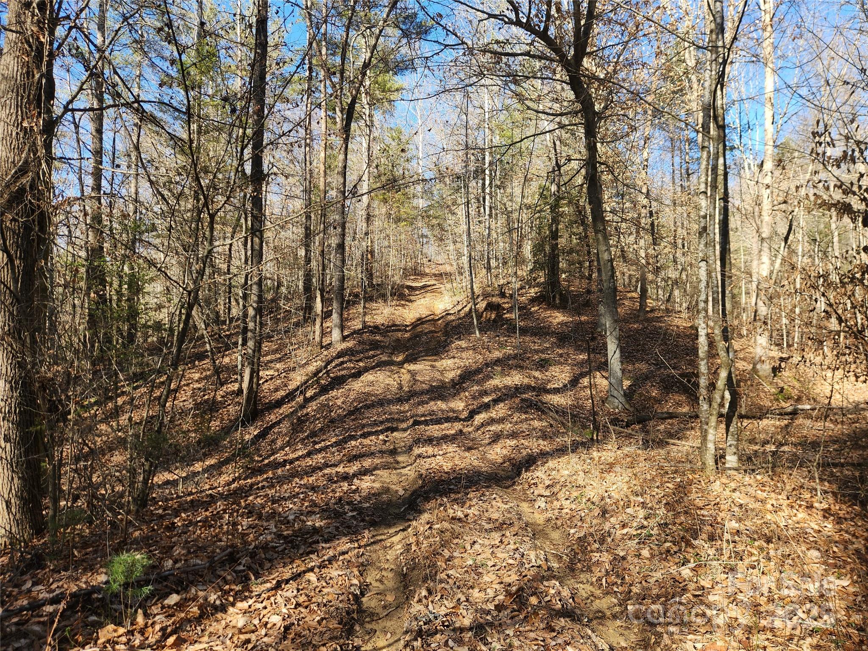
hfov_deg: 73.9
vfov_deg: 58.9
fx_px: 577
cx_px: 434
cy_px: 326
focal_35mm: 23
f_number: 1.8
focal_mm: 5.4
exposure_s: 1/282
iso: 20
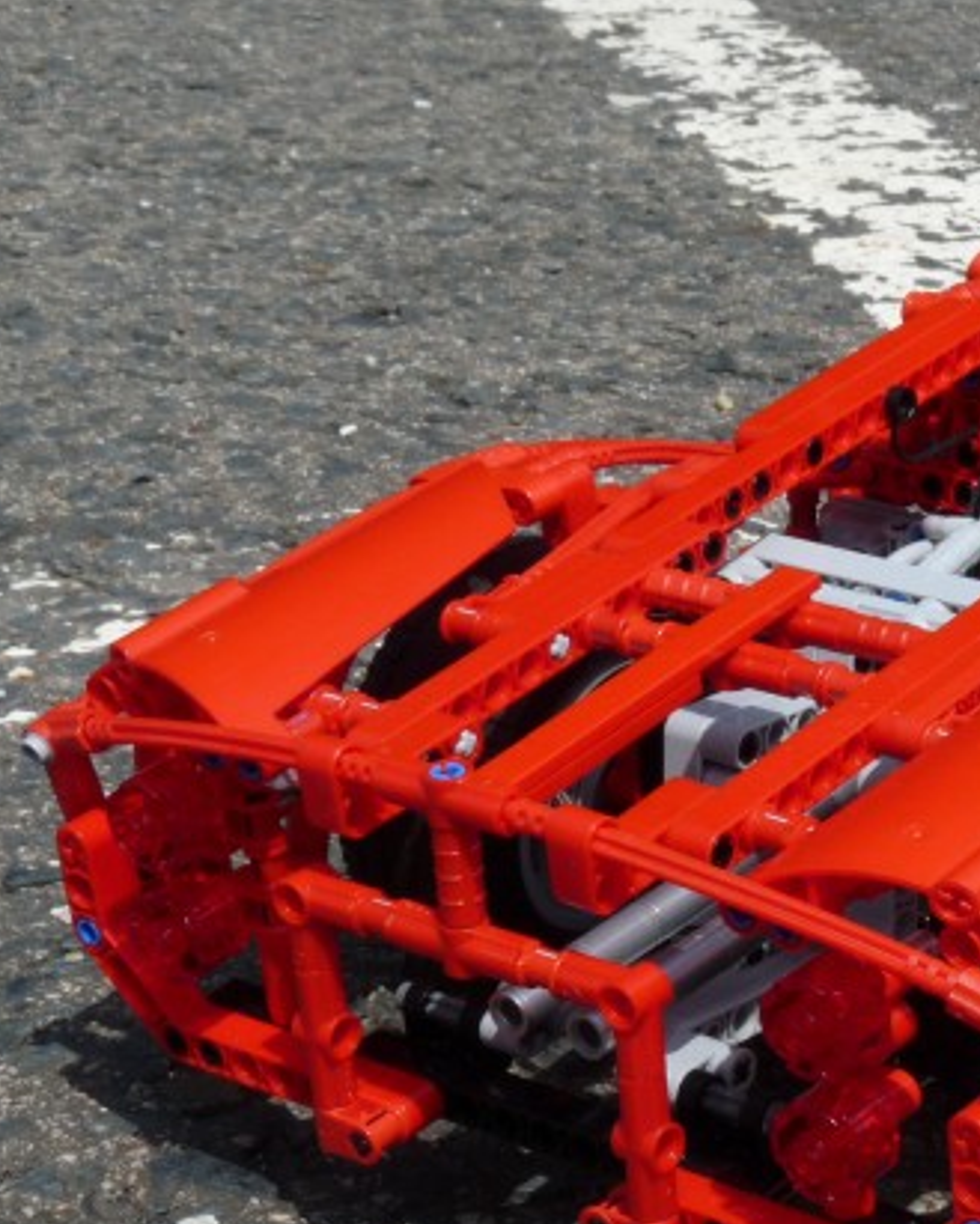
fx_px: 3370
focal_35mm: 93
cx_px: 1096
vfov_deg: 20.5
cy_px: 822
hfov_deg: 16.0
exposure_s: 1/400
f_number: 8
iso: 100
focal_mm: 8.7
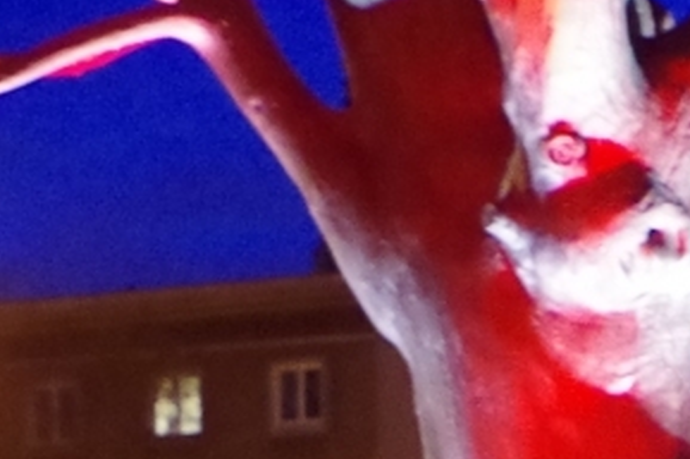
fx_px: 3216
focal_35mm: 168
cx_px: 965
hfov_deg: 11.8
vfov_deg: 7.4
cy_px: 1291
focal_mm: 18
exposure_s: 1/13
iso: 3200
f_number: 3.5
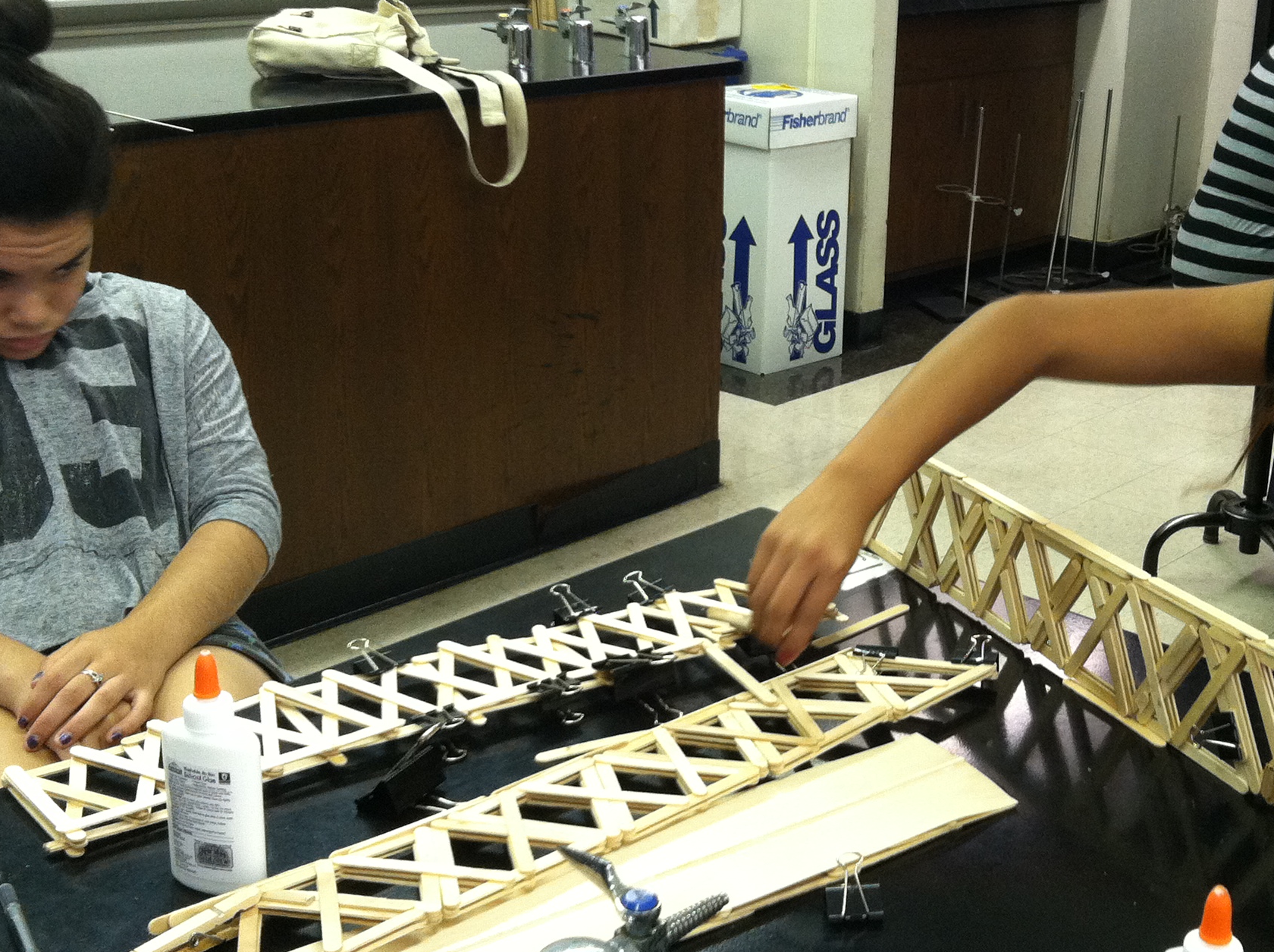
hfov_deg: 35.4
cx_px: 775
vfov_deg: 27.0
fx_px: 1985
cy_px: 476
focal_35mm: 54
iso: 160
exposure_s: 1/15
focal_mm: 3.85
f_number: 2.8
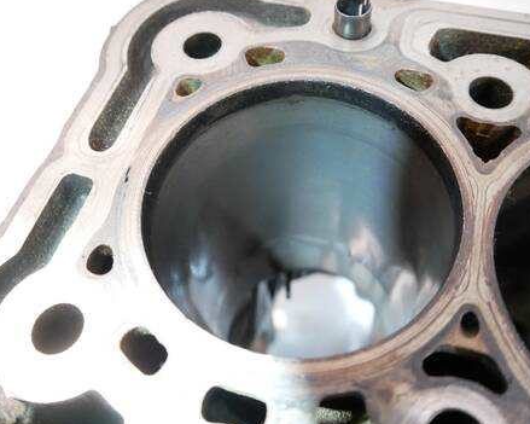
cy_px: 211
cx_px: 285
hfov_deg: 55.6
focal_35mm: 32
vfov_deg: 45.8
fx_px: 502
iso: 3200
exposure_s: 1/100
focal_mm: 15
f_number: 3.5
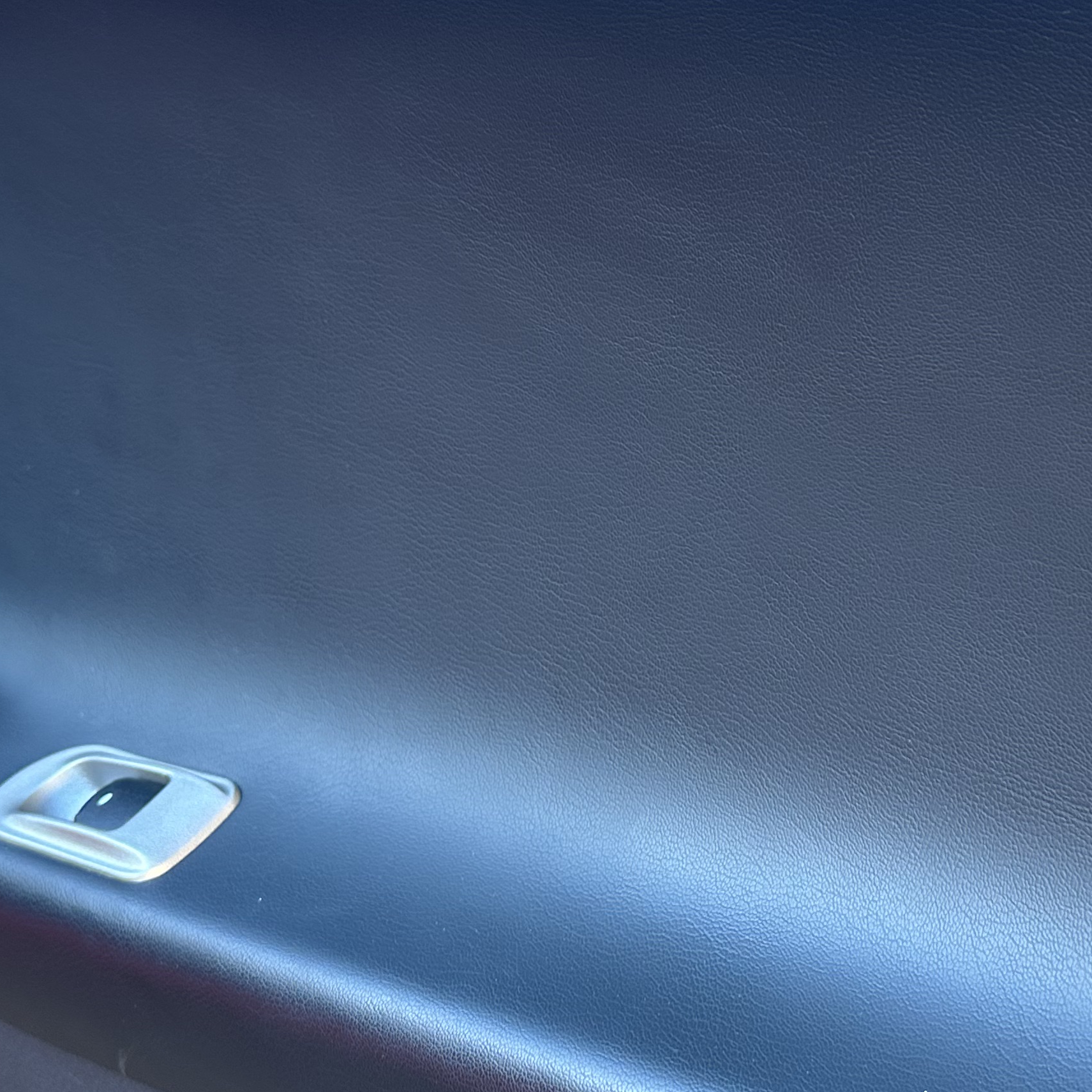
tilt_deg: -24.1
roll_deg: -3.8
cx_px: 604
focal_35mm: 50
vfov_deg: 34.0
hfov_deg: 34.0
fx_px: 1785
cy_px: 534
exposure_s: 1/121
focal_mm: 6.86
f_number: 1.78
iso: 125
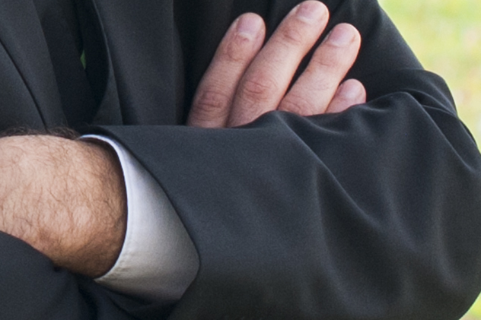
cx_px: -526
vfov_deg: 2.7
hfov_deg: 4.0
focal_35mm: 505
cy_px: -159
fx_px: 6745
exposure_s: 1/320
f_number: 4.5
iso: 200
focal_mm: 50
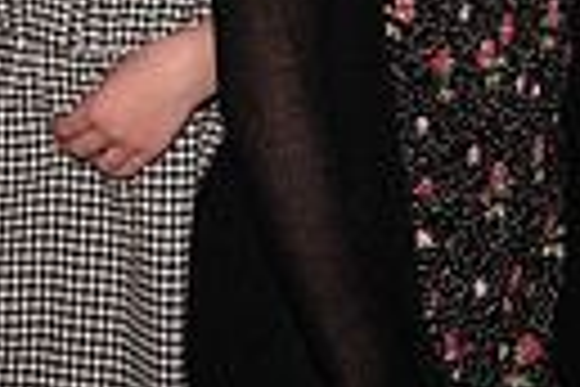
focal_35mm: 153
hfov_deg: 13.3
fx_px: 2465
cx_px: 63
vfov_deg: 8.4
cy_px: -457
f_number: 2.8
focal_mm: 34
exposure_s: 1/100
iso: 200
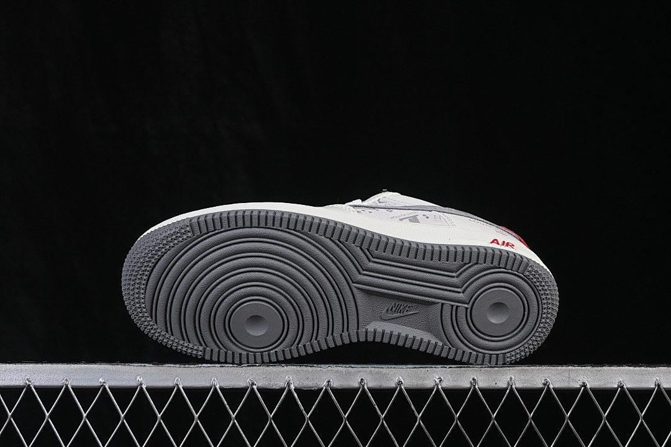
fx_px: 1398
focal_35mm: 75
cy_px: 224
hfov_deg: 27.0
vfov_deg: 18.2
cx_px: 336
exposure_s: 1/80
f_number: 8
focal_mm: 50
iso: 160
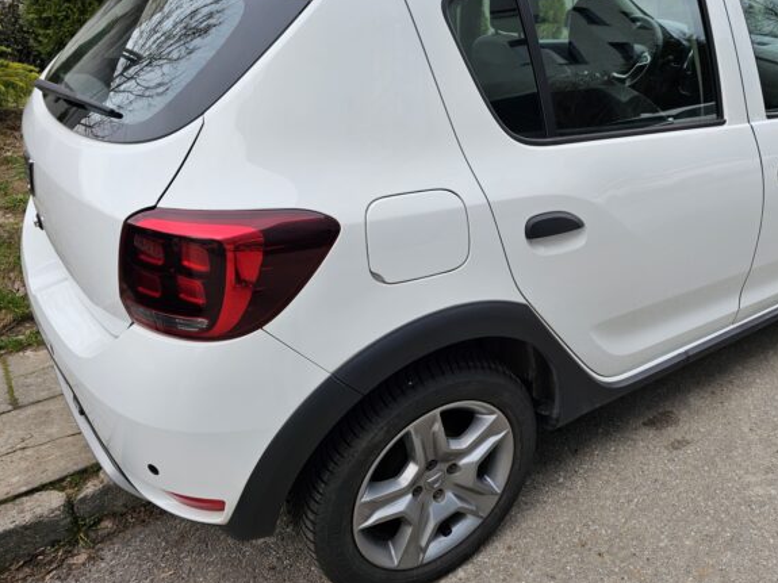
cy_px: 238
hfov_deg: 55.4
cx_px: 533
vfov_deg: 44.0
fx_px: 719
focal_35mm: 32
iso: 12
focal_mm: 6.3
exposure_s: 1/100
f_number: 1.7
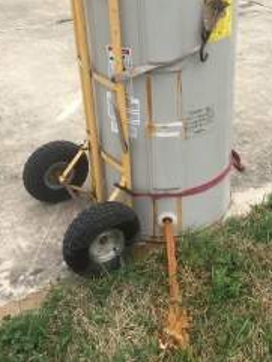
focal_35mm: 44
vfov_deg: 42.0
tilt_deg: -25.0
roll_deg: +3.5
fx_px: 461
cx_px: 171
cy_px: 102
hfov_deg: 32.7
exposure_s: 1/657
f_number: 2.2
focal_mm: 4.15
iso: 25
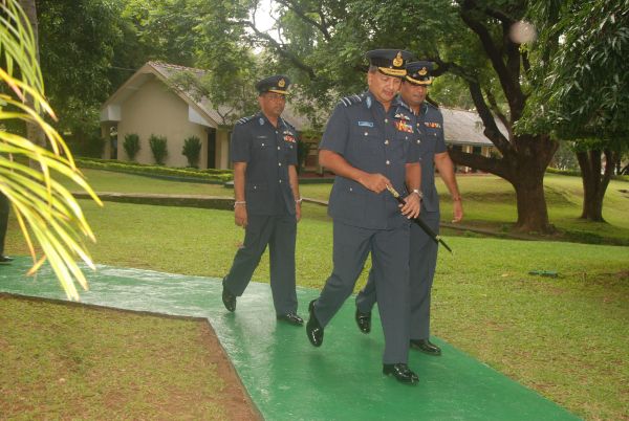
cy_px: 210
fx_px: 682
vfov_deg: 34.3
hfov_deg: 49.5
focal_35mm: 39
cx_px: 314
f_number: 6.3
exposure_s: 1/100
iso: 200
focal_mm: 26
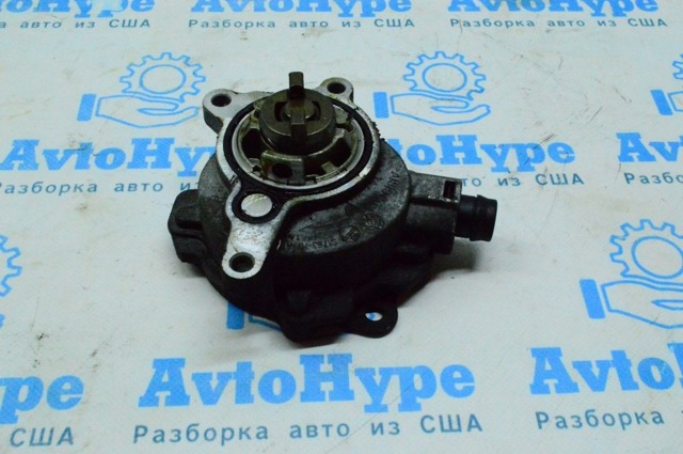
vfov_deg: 30.8
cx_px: 342
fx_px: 824
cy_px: 227
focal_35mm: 44
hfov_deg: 45.0
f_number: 29
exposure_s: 1/80
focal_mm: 29
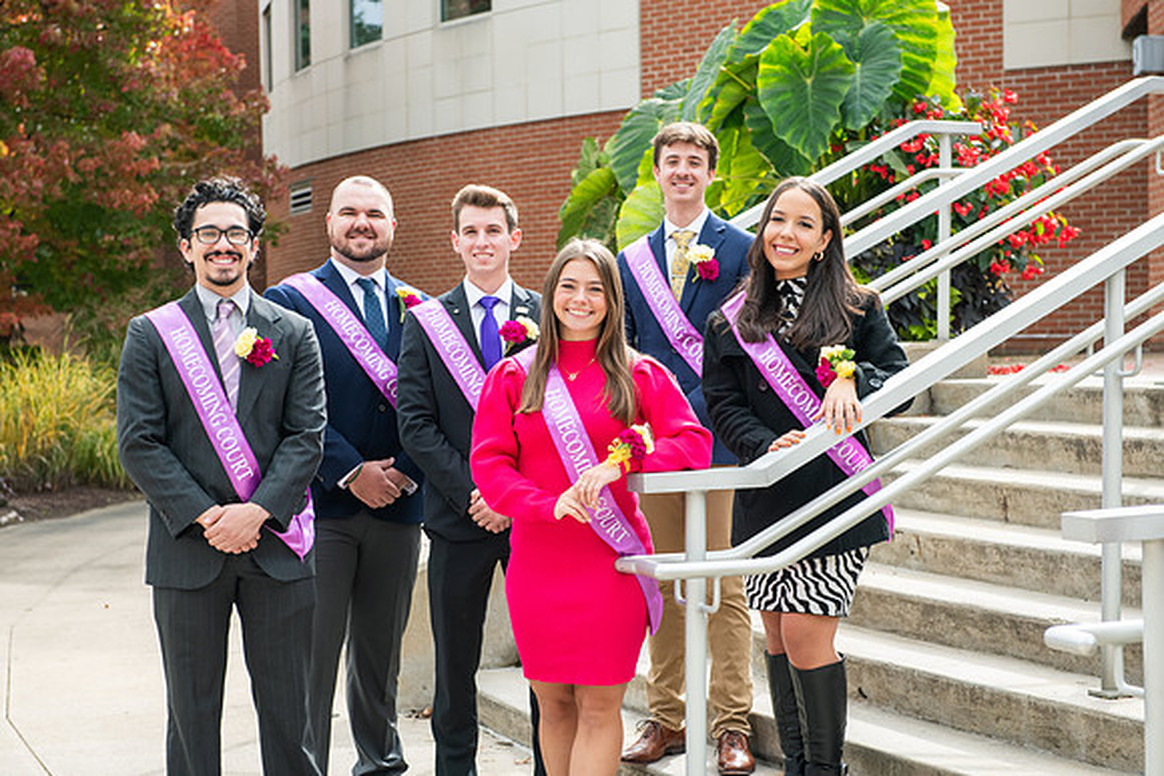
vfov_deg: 19.5
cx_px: 582
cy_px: 388
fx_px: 2264
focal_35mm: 70
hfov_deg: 28.8
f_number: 5.6
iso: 400
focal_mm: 70
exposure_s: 1/400
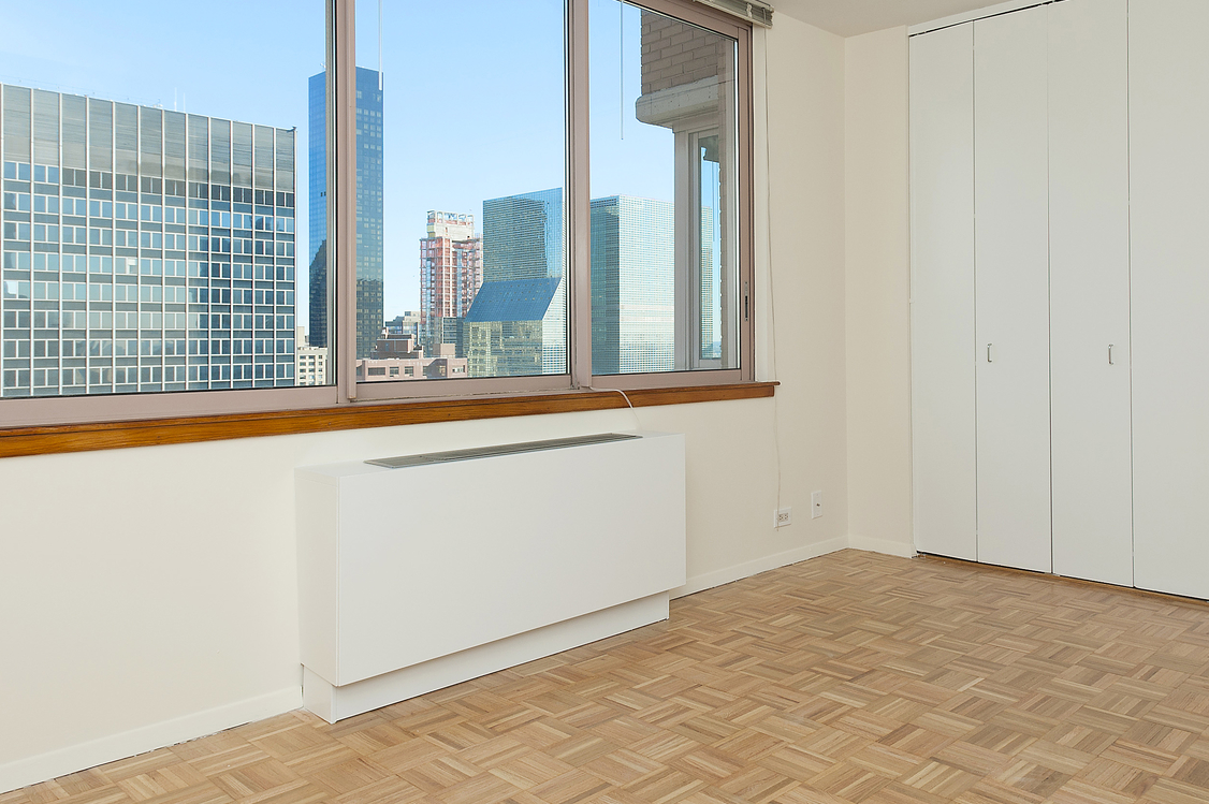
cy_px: 326
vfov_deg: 44.7
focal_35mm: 29
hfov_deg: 63.1
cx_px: 731
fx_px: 973
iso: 200
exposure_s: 1/160
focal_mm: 17
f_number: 9
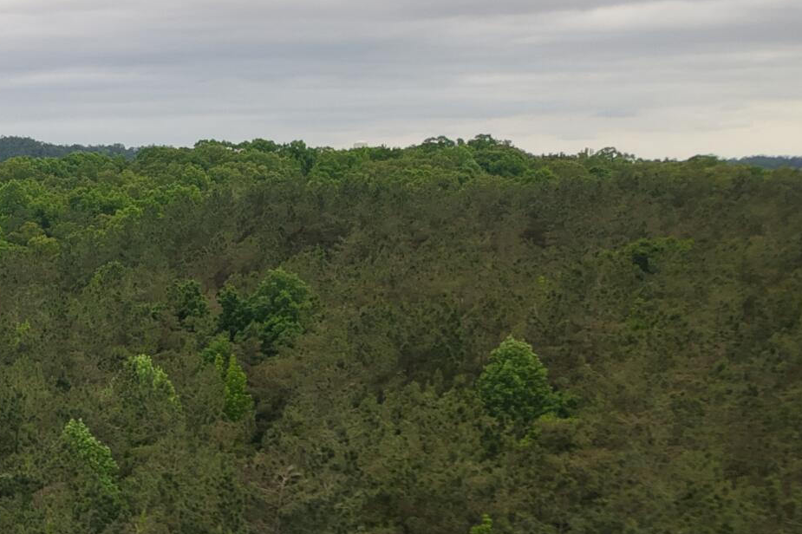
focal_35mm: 81
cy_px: 902
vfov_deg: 15.0
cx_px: -419
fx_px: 1804
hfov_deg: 21.0
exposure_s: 1/25
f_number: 1.8
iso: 220
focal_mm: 8.67
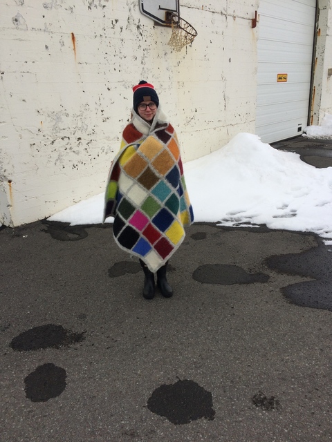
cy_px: 221
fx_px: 371
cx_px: 166
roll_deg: +5.1
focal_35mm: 29
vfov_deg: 61.7
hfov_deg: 48.2
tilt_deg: -16.7
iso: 32
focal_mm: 4.15
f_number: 2.2
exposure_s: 1/471
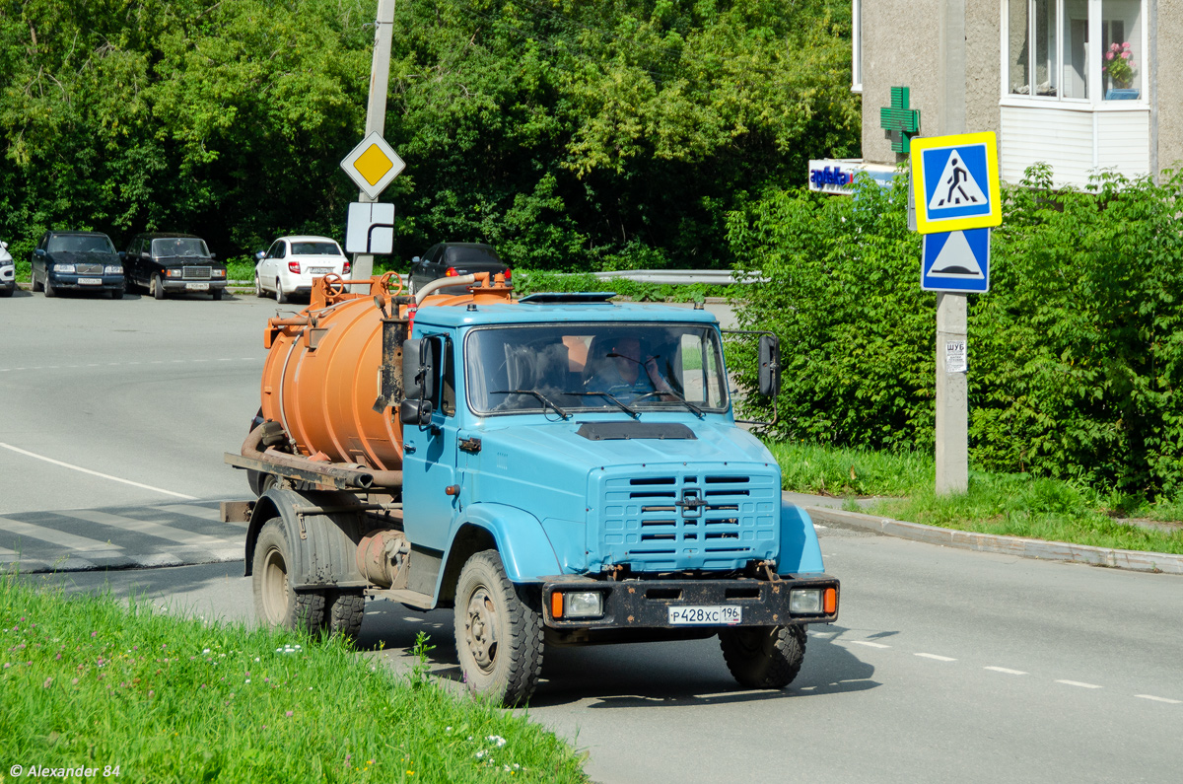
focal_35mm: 117
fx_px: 3837
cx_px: 592
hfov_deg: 17.5
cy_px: 392
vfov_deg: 11.7
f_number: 6.3
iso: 200
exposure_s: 1/1000
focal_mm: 78
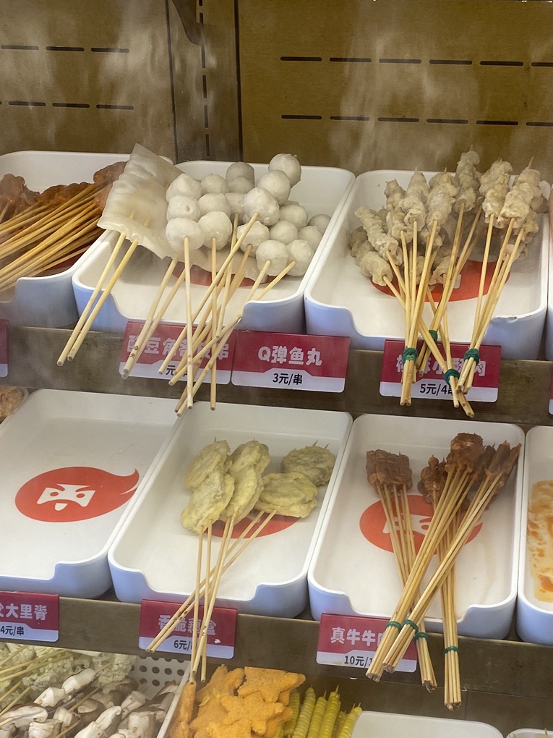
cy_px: 540
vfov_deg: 36.7
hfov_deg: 28.5
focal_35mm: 51
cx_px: 332
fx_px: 1086
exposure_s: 1/130
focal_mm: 4.25
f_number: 1.8
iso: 32
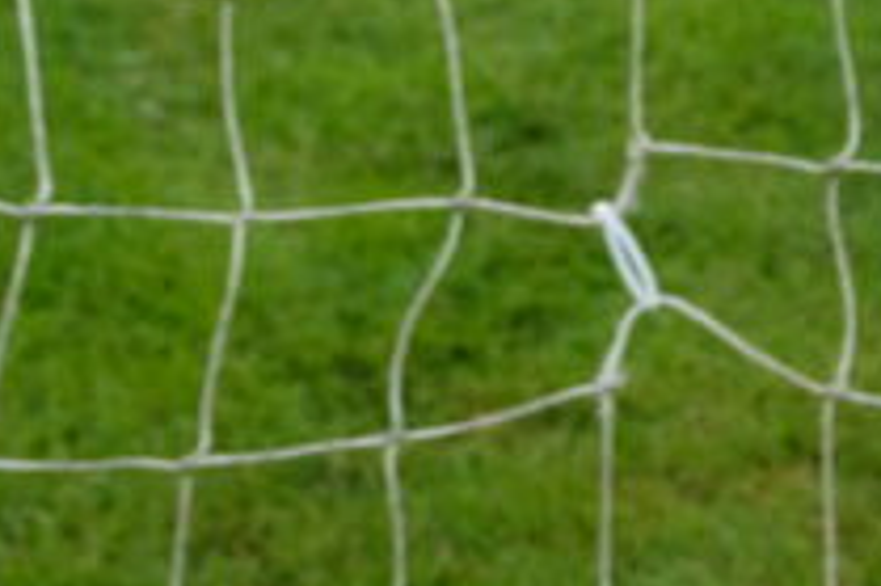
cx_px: 1547
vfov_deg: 5.5
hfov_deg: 8.3
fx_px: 5893
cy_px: -725
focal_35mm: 241
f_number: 3.2
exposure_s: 1/320
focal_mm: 27.7
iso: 250
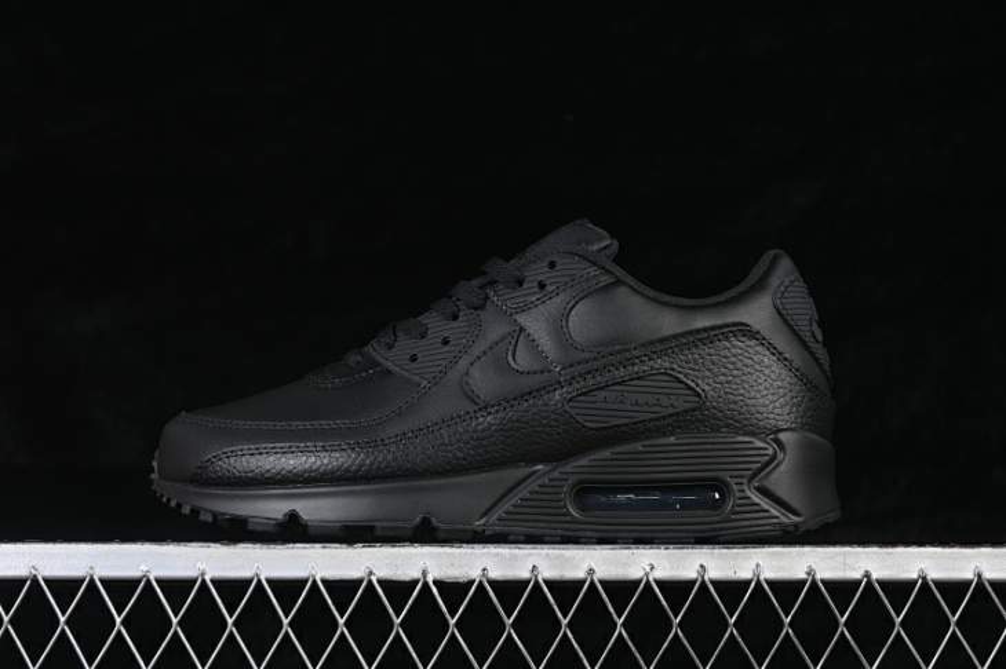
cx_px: 503
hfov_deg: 27.0
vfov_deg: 18.2
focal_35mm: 75
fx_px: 2095
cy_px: 334
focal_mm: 50
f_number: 6.3
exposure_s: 1/50
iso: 160
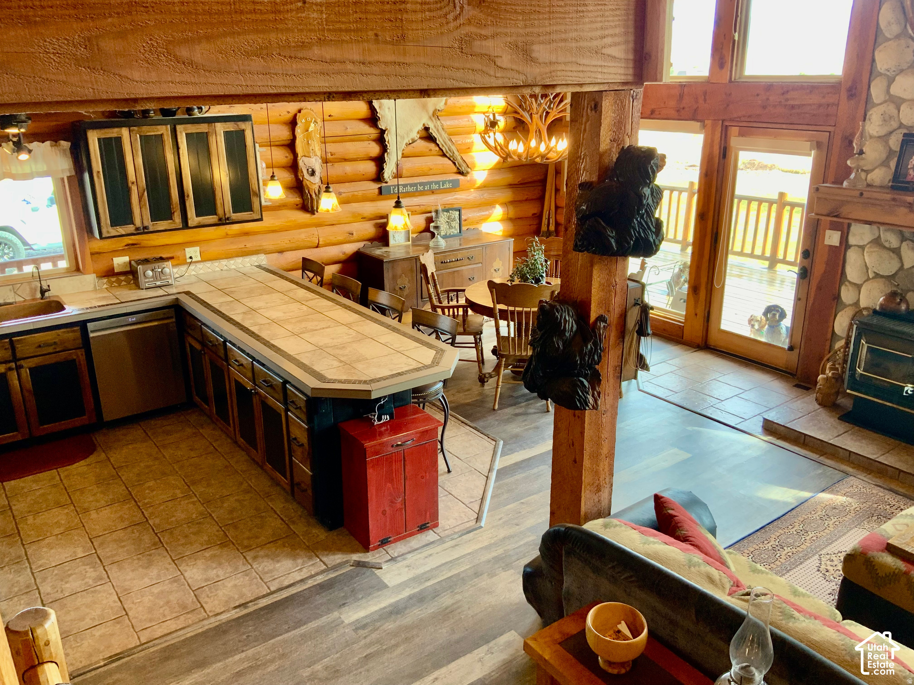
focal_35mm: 29
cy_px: 342
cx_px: 457
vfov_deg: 48.2
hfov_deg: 61.7
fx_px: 766
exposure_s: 1/60
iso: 50
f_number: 1.8
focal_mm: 3
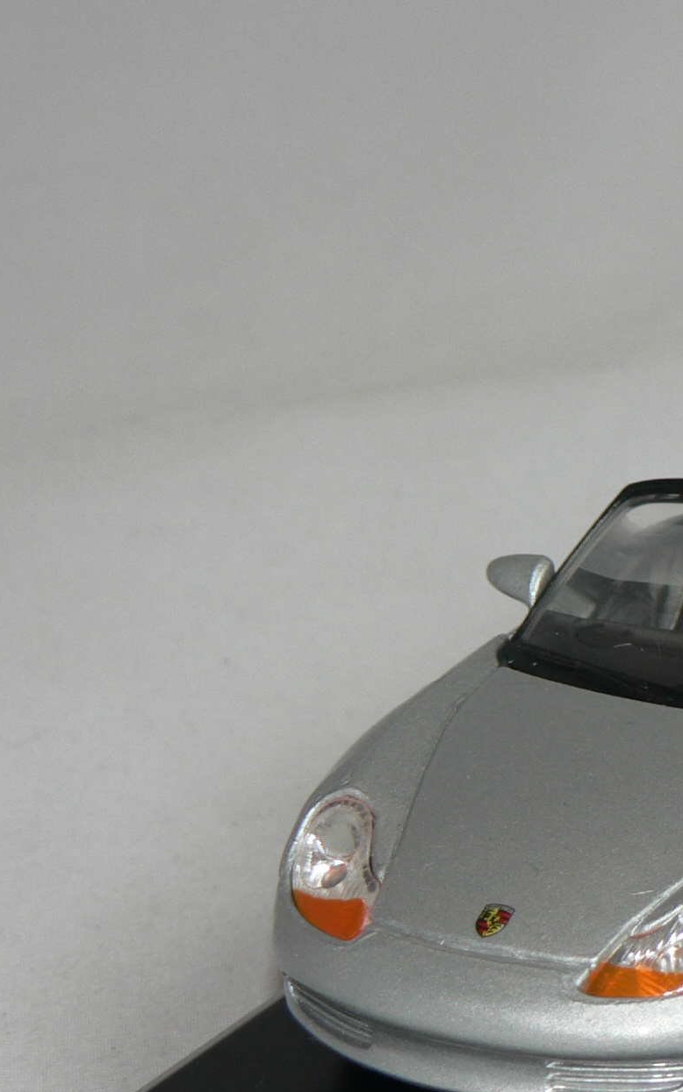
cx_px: 684
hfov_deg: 6.3
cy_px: 737
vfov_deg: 10.1
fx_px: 6166
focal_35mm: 207
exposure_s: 1/60
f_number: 3.2
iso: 80
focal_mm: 15.8
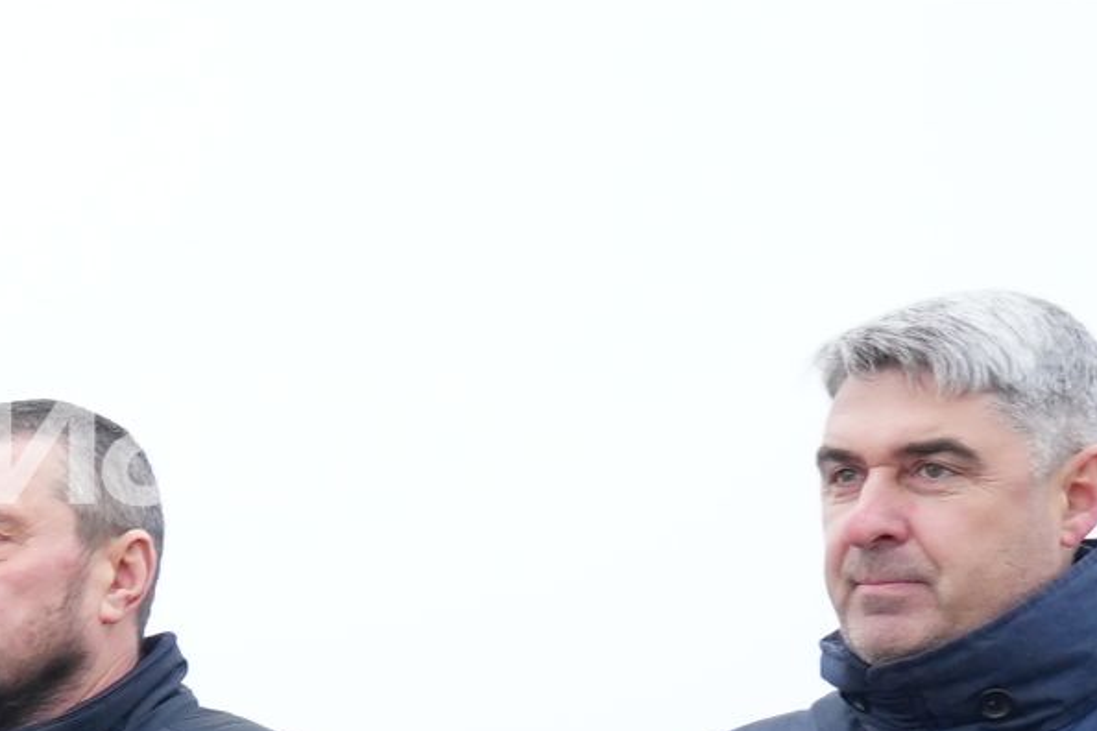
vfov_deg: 6.1
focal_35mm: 218
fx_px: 6642
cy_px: 1717
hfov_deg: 8.5
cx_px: -1684
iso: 800
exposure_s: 1/160
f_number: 5.6
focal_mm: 40
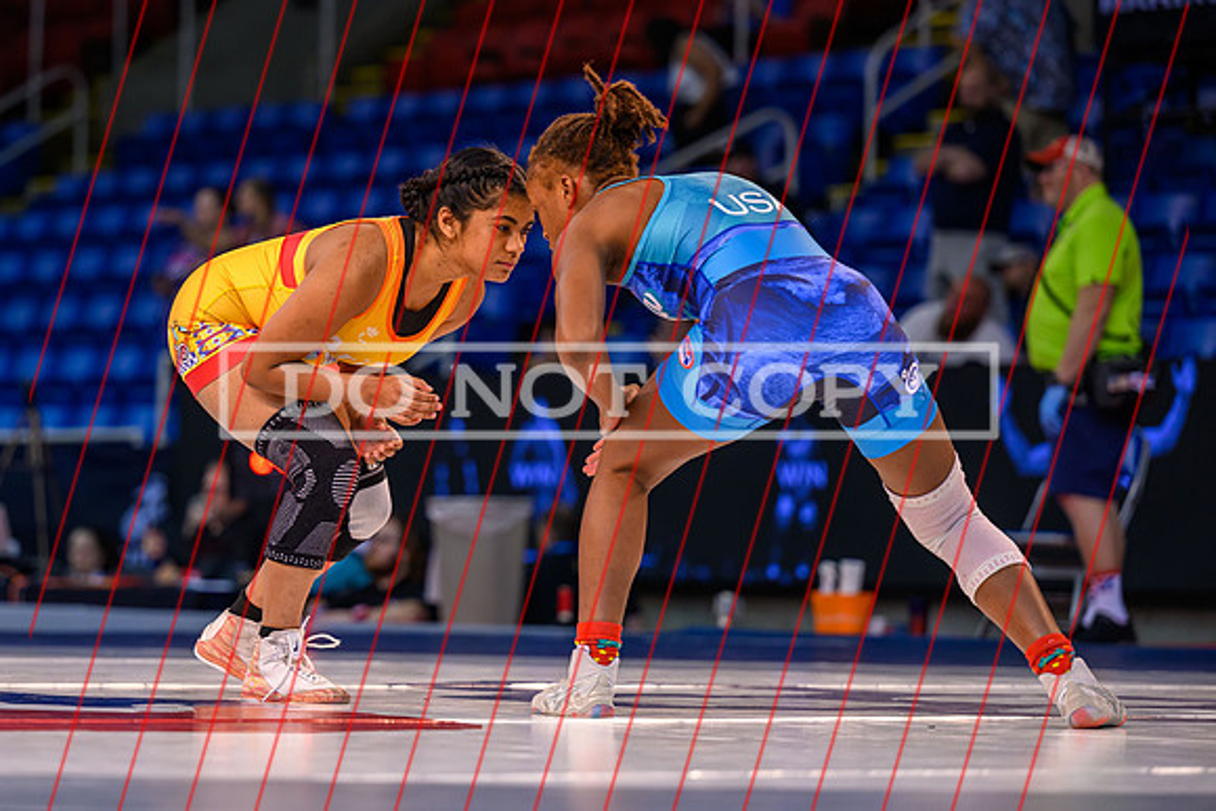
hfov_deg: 12.4
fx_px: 5571
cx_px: 422
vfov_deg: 8.3
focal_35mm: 165
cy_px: 382
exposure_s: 1/800
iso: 1250
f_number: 2.8
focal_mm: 125
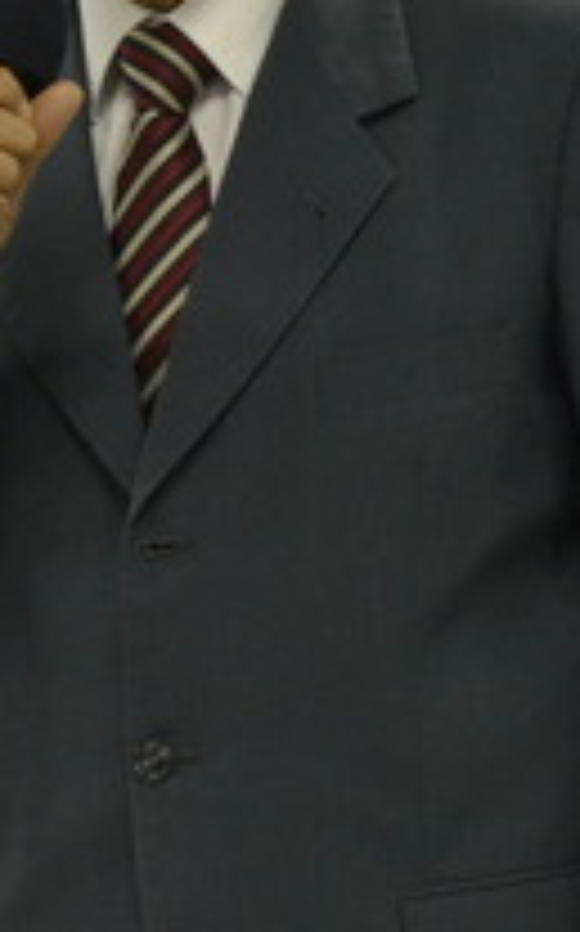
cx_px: -22
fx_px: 7426
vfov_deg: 7.2
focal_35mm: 293
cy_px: 461
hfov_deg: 4.5
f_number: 5.6
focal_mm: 80
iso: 3200
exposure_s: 1/125
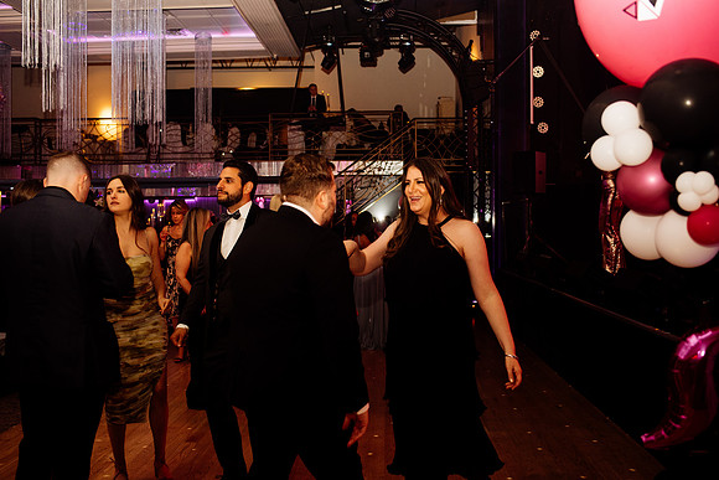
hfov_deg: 54.4
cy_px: 240
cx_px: 360
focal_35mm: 35
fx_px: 699
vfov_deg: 37.9
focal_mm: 35
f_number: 2.8
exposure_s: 1/200
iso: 1600
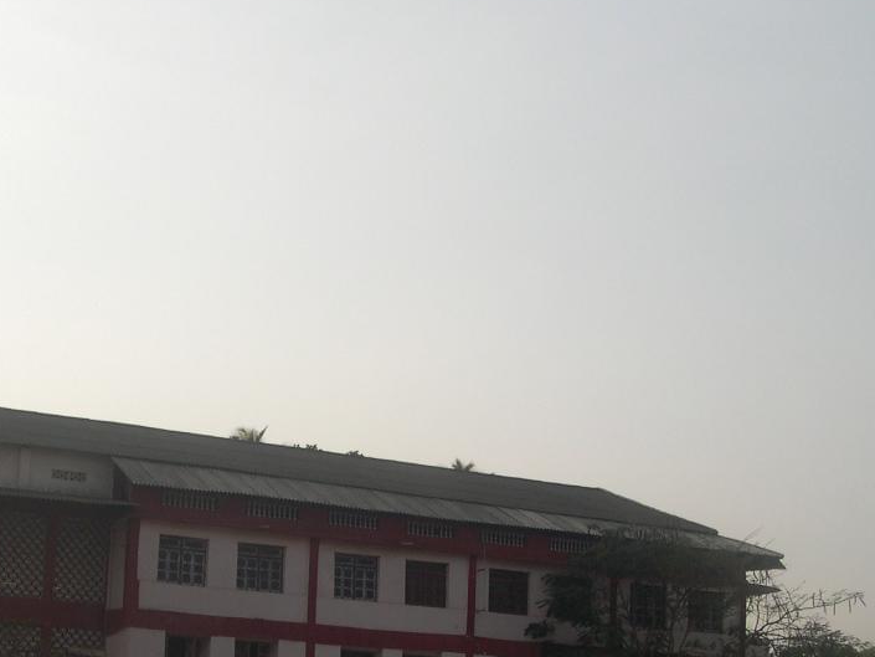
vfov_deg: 21.1
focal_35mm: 69
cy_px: 518
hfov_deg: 28.0
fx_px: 1744
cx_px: 309
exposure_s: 1/162
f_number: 7.6
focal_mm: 8
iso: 100
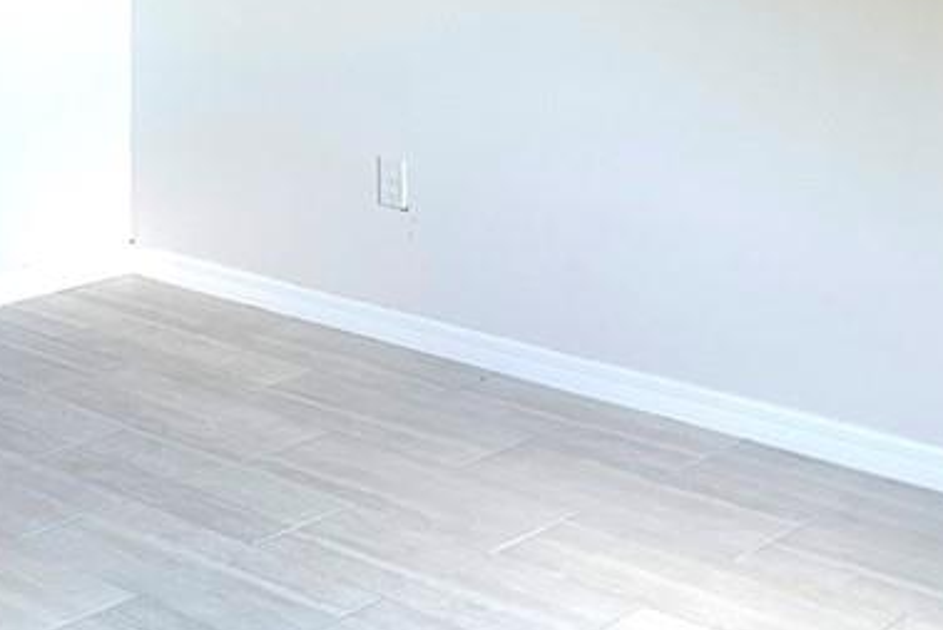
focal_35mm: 73
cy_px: -187
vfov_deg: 17.5
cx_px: -17
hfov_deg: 26.1
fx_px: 1913
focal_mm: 5.7
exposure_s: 1/66
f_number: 1.5
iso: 125
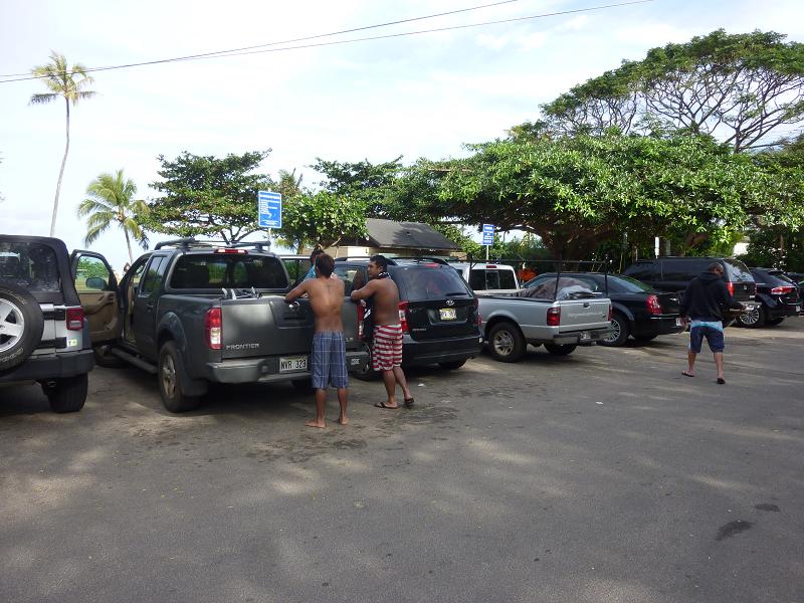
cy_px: 302
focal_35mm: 25
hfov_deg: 69.4
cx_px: 402
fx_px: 581
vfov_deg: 54.9
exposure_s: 1/320
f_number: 3.3
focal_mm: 4.5
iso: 80
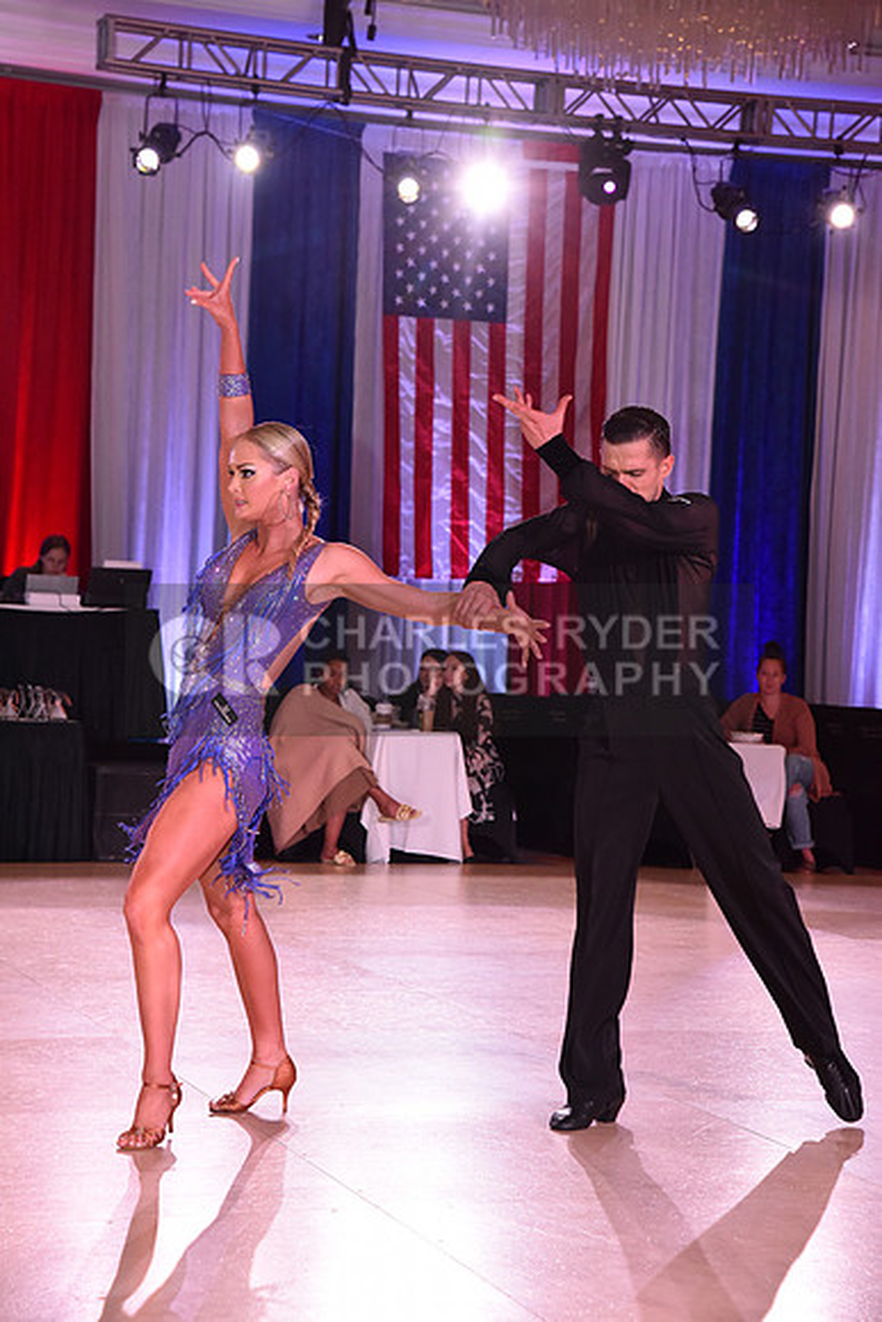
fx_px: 2754
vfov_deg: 27.0
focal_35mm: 75
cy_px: 661
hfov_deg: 18.2
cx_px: 441
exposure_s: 1/320
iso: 2500
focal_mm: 75
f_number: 6.3
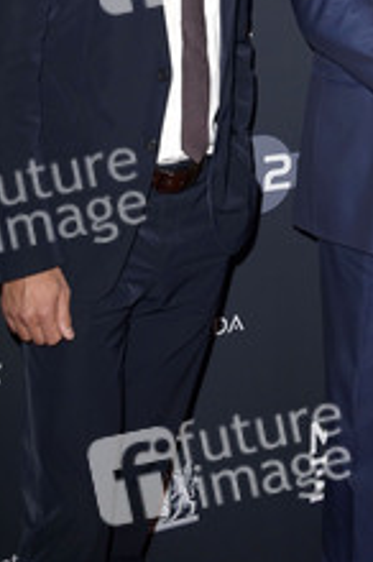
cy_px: 82
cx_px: 294
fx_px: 1247
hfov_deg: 16.9
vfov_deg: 24.8
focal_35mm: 80
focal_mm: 44
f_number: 5.6
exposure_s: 1/250
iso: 800
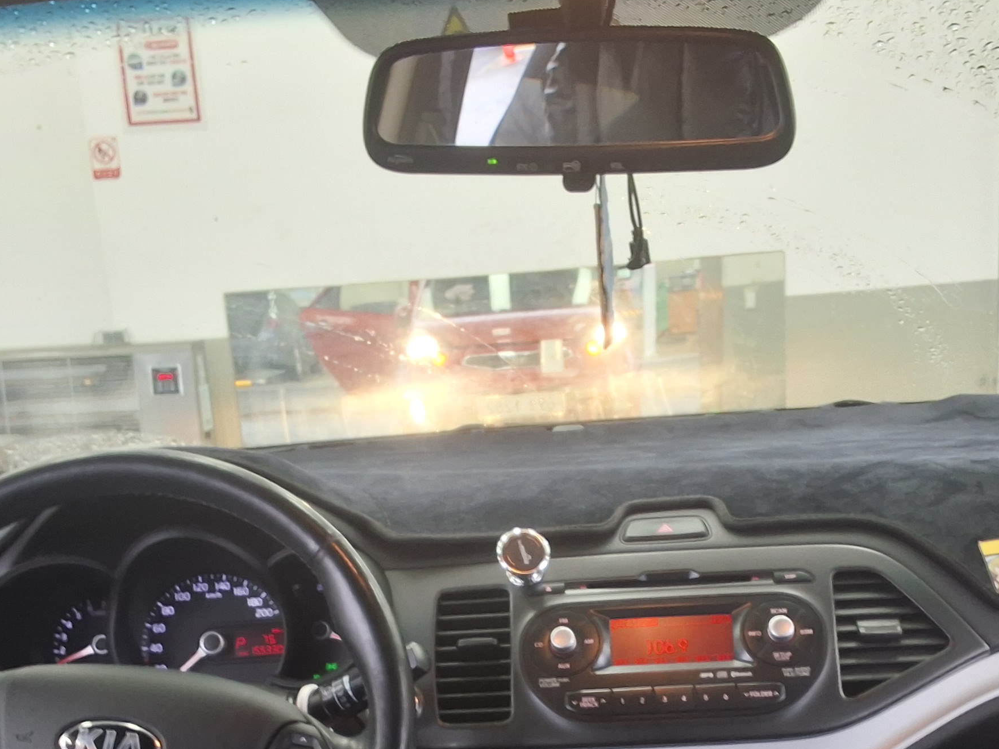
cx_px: 534
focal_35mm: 52
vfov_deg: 27.0
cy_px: 674
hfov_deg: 36.8
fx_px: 1500
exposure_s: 1/40
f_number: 1.9
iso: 50
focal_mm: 2.91
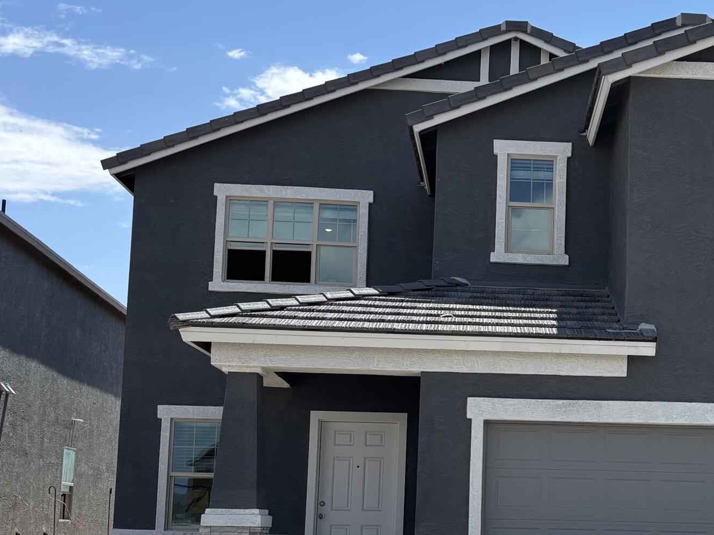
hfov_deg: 31.9
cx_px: 562
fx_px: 1217
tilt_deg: +6.7
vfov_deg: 24.6
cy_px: 378
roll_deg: -2.1
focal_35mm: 59
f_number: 1.6
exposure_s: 1/4255
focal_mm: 5.96
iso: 50
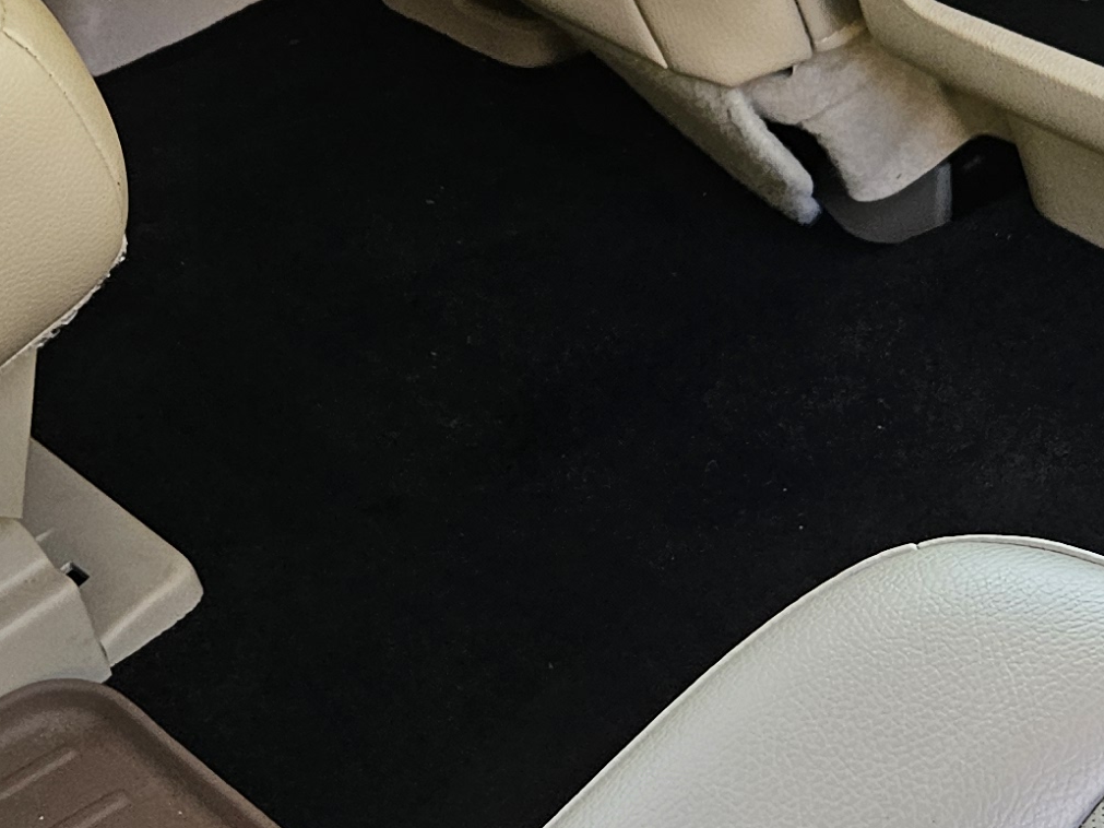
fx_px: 2902
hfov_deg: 21.5
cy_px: 222
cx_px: 551
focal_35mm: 91
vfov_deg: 16.2
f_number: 1.8
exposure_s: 1/180
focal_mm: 5.4
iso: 160
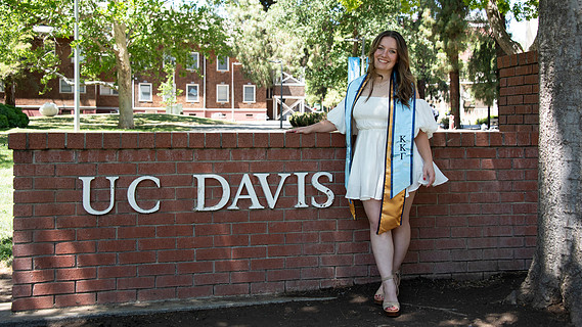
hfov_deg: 43.7
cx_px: 290
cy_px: 132
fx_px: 725
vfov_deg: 25.4
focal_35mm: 47
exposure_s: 1/400
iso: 640
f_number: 5.6
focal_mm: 44
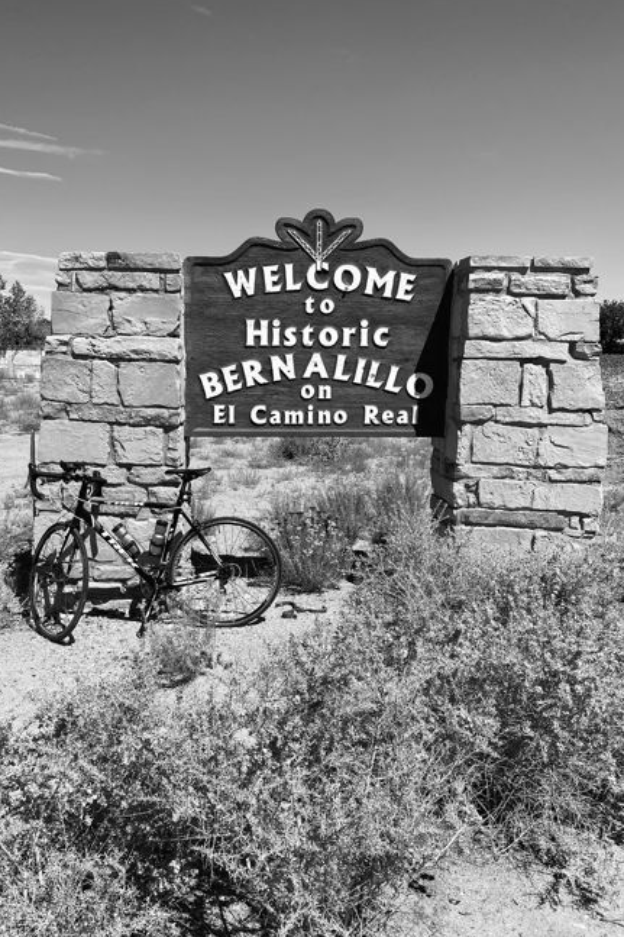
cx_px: 265
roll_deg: -0.1
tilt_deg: -9.9
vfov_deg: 65.5
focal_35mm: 28
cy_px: 478
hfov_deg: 46.2
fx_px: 728
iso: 32
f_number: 1.8
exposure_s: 1/3846
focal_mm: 4.25
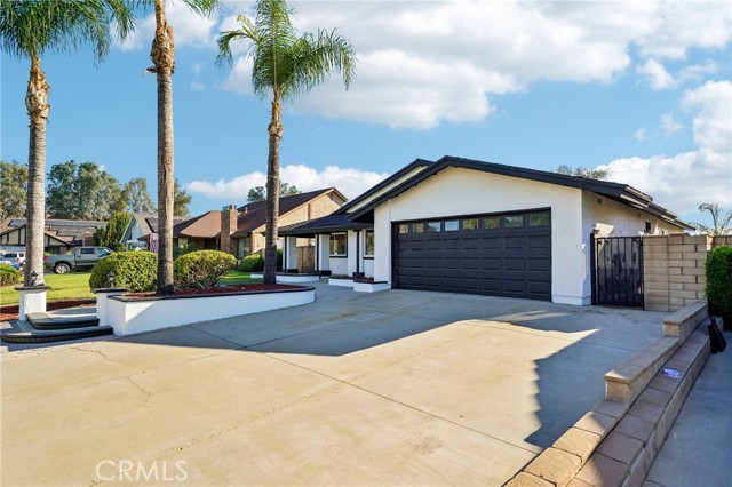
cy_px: 244
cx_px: 366
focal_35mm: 19
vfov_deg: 64.5
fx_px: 386
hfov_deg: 86.9
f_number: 8
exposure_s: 1/160
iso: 100
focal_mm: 19
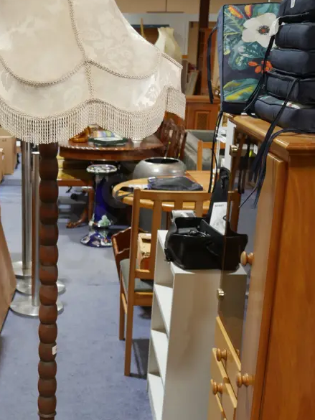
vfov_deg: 34.1
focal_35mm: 56
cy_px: 276
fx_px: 679
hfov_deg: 25.6
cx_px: 54
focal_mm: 16
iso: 320
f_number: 3.6
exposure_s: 1/60
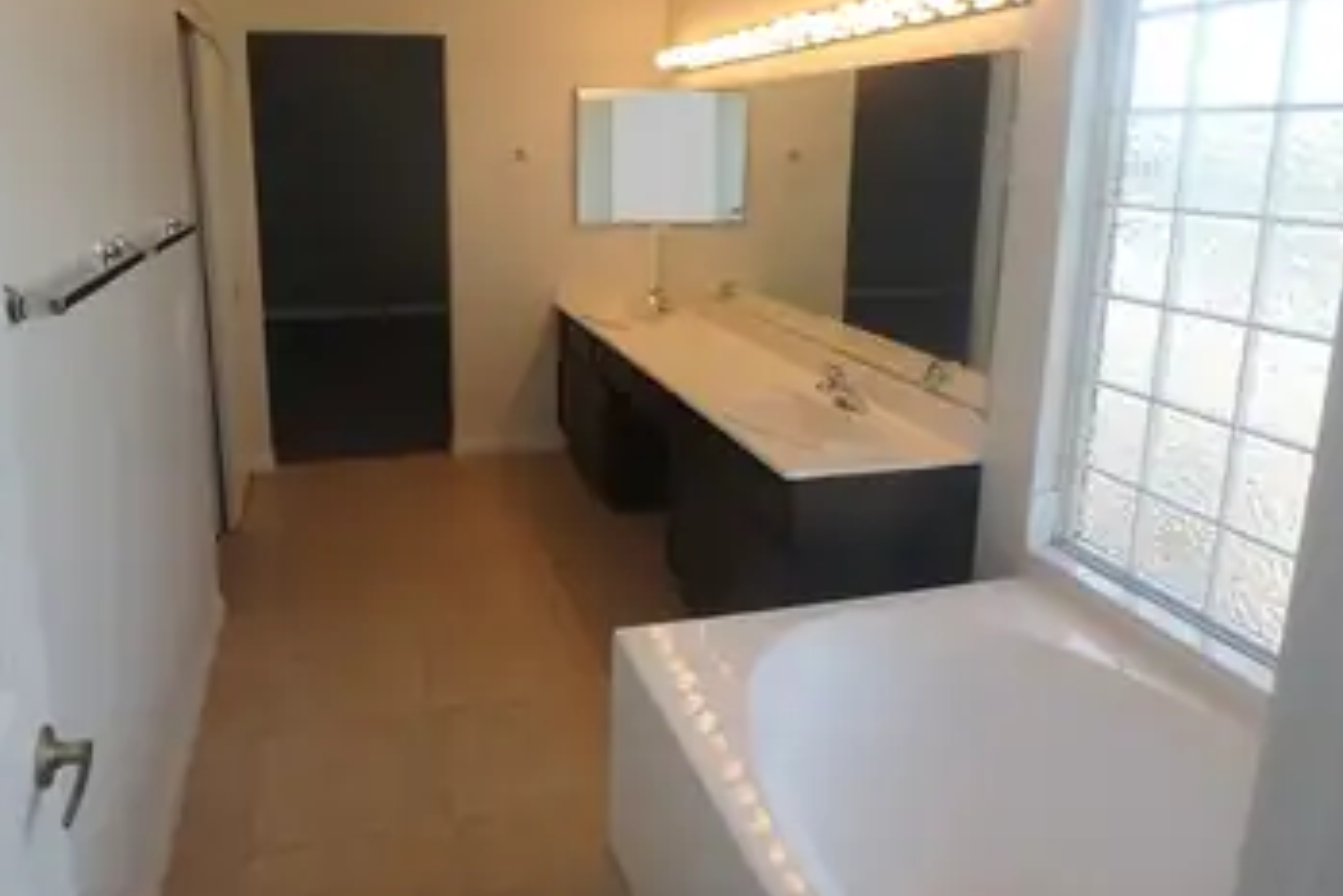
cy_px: 338
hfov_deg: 71.2
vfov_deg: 50.8
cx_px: 585
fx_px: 933
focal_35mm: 25
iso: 200
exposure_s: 1/60
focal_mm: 3.7
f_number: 3.5
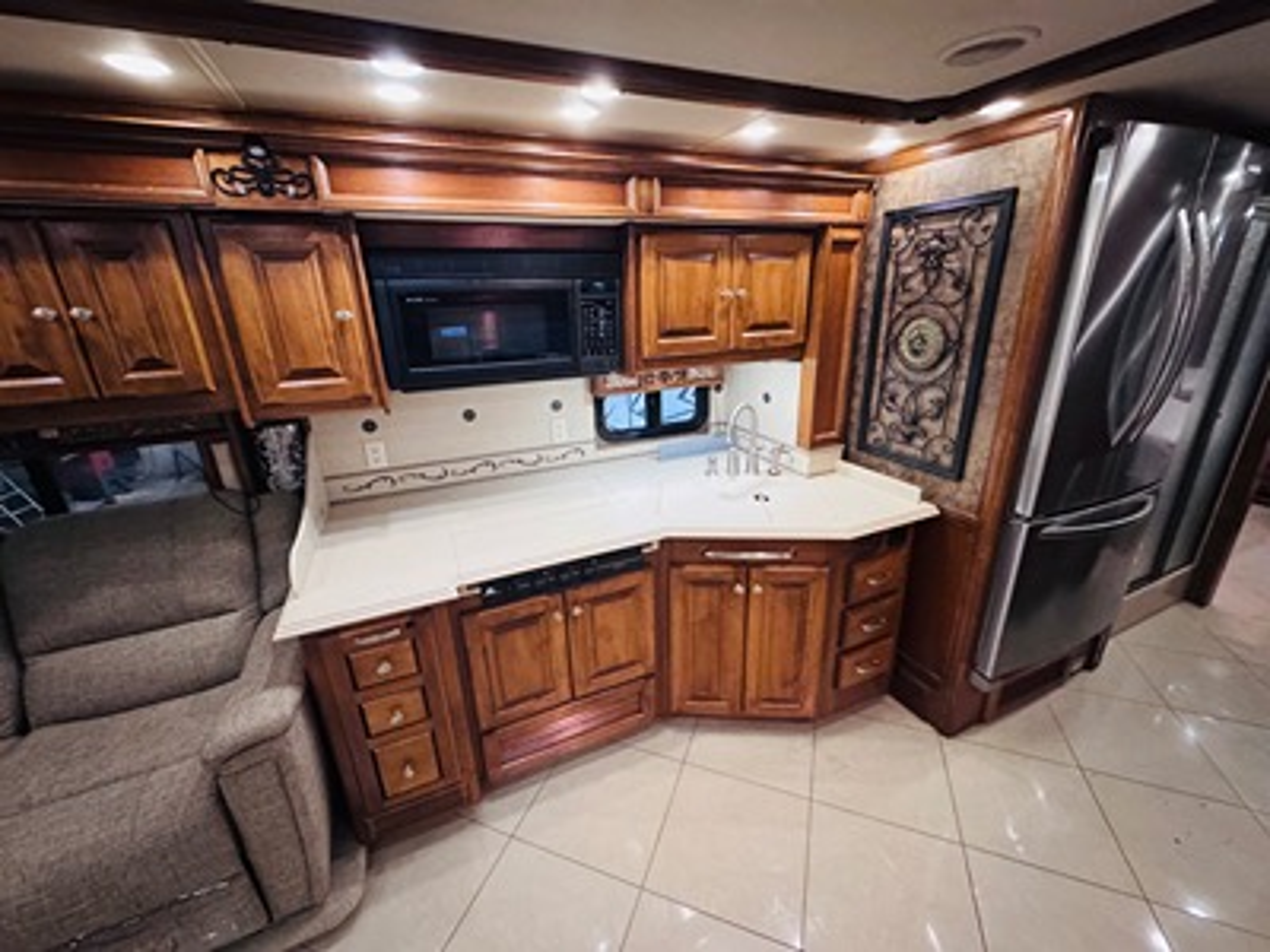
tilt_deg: -19.0
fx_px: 514
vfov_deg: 85.7
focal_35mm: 14
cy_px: 476
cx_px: 635
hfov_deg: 102.1
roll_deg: +1.5
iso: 800
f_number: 2.2
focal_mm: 2.22
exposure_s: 1/60
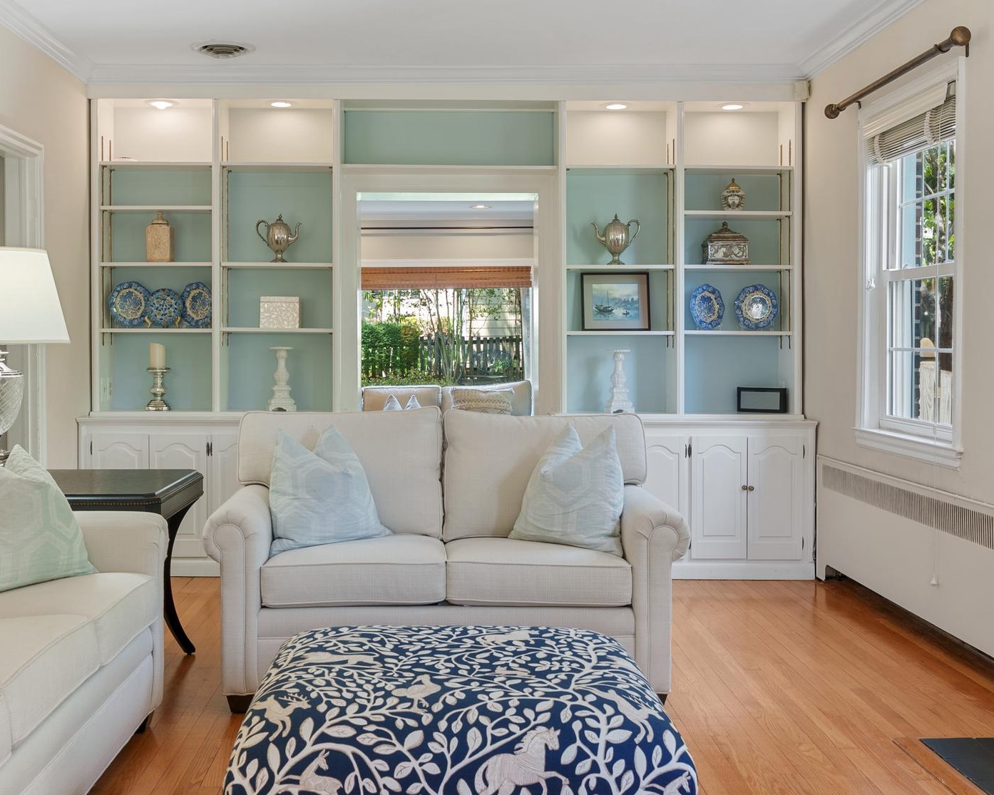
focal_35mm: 40
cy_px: 355
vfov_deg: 37.3
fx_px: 1177
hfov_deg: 45.7
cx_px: 438
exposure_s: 1/2
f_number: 8
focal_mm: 29
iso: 200
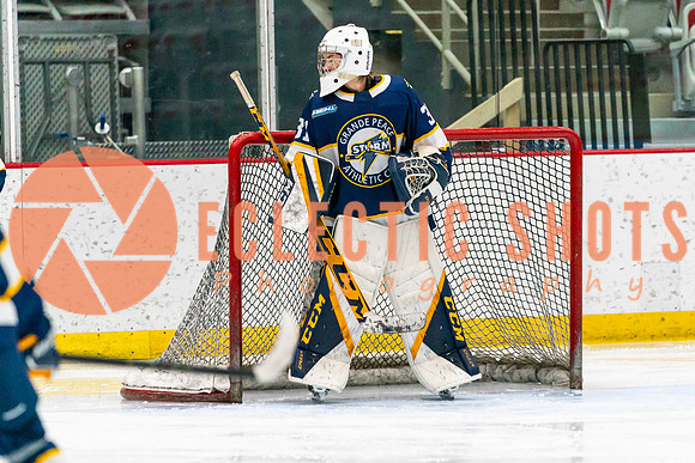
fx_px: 6255
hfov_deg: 6.4
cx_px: 332
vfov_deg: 4.2
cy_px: 279
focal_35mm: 324
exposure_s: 1/1250
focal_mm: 200
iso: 3200
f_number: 2.8
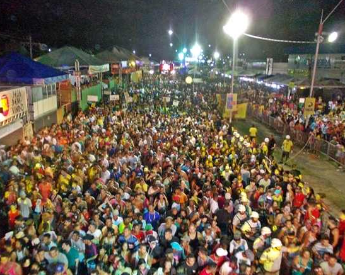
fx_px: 306
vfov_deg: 48.5
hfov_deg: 58.7
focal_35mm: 30
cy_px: 135
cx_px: 160
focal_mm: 4
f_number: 2.7
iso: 320
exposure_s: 1/25
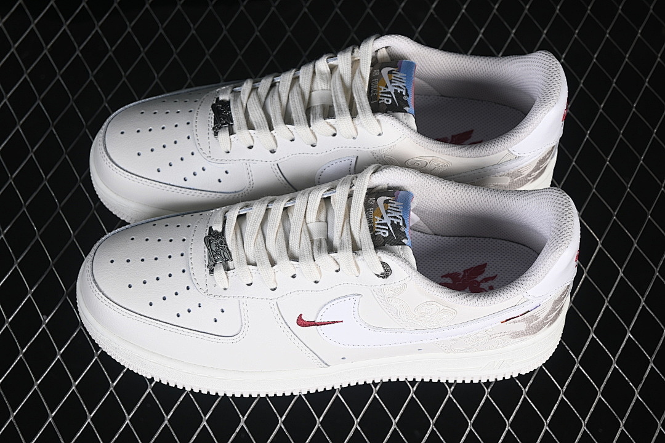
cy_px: 222
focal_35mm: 75
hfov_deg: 27.0
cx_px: 332
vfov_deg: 18.2
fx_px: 1385
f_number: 7.1
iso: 160
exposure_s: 1/80
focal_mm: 50
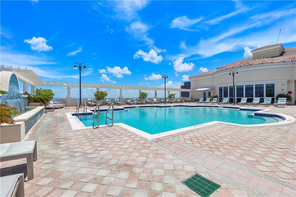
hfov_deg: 100.4
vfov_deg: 77.2
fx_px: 123
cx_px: 148
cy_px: 98
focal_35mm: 15
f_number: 10
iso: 125
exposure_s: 1/640
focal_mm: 10
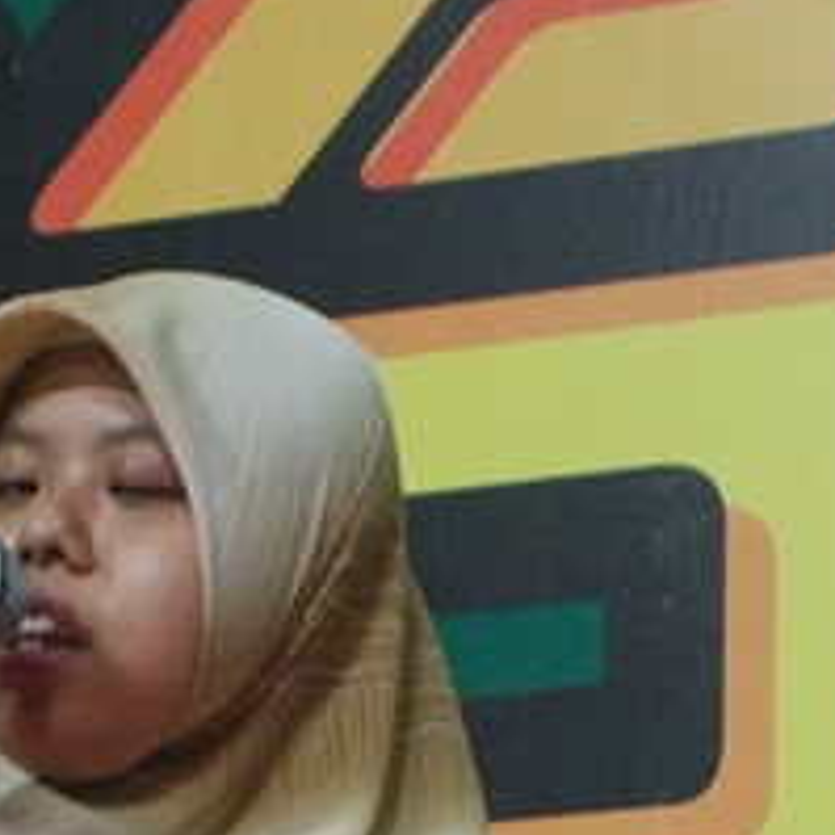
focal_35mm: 270
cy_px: 527
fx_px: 7368
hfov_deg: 6.5
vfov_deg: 6.5
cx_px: 271
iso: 3200
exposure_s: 1/30
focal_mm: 50
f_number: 5.6
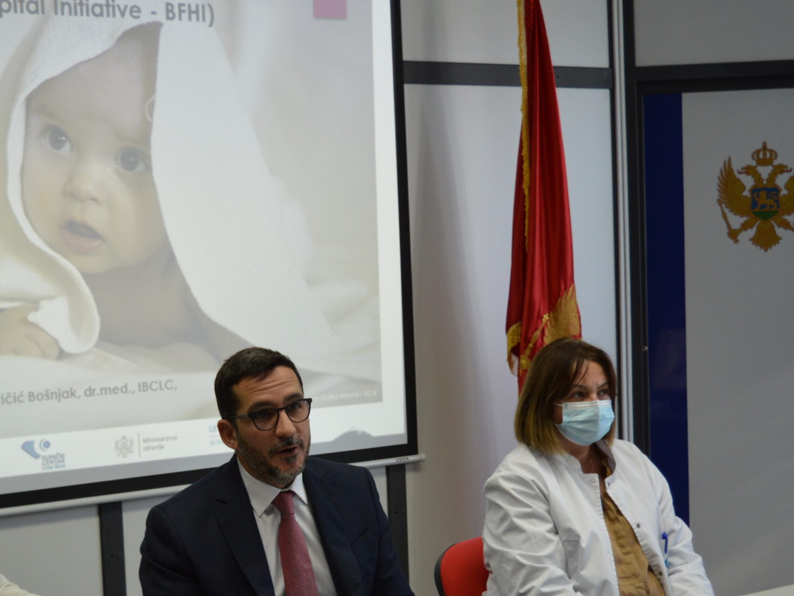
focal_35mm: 78
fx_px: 1789
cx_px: 336
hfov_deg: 25.0
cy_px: 435
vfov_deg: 18.8
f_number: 4.2
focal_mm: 28
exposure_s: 1/60
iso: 400
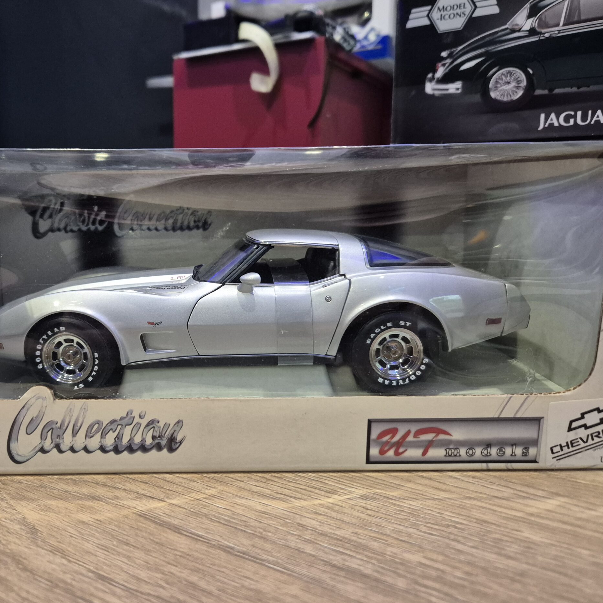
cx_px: 207
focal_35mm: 28
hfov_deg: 56.2
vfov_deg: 57.3
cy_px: 295
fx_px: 552
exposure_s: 1/100
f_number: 1.8
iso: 1600
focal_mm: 5.4
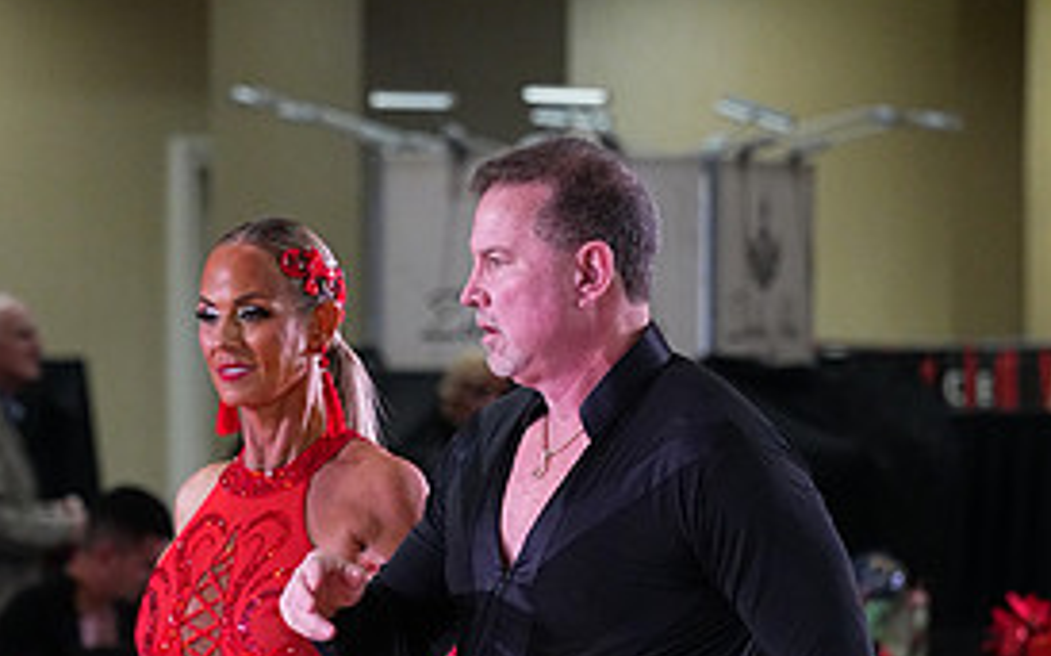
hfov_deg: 5.3
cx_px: 366
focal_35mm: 397
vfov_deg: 3.3
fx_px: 11367
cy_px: 936
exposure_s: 1/320
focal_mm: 184
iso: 5000
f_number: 5.6
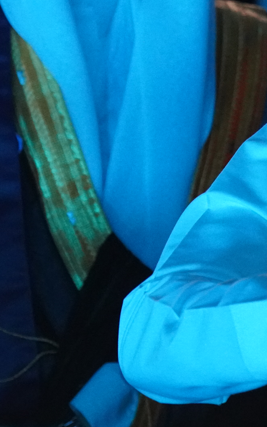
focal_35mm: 546
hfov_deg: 2.4
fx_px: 6358
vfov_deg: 3.8
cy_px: 110
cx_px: 639
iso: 4000
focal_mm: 119
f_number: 4
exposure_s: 1/125
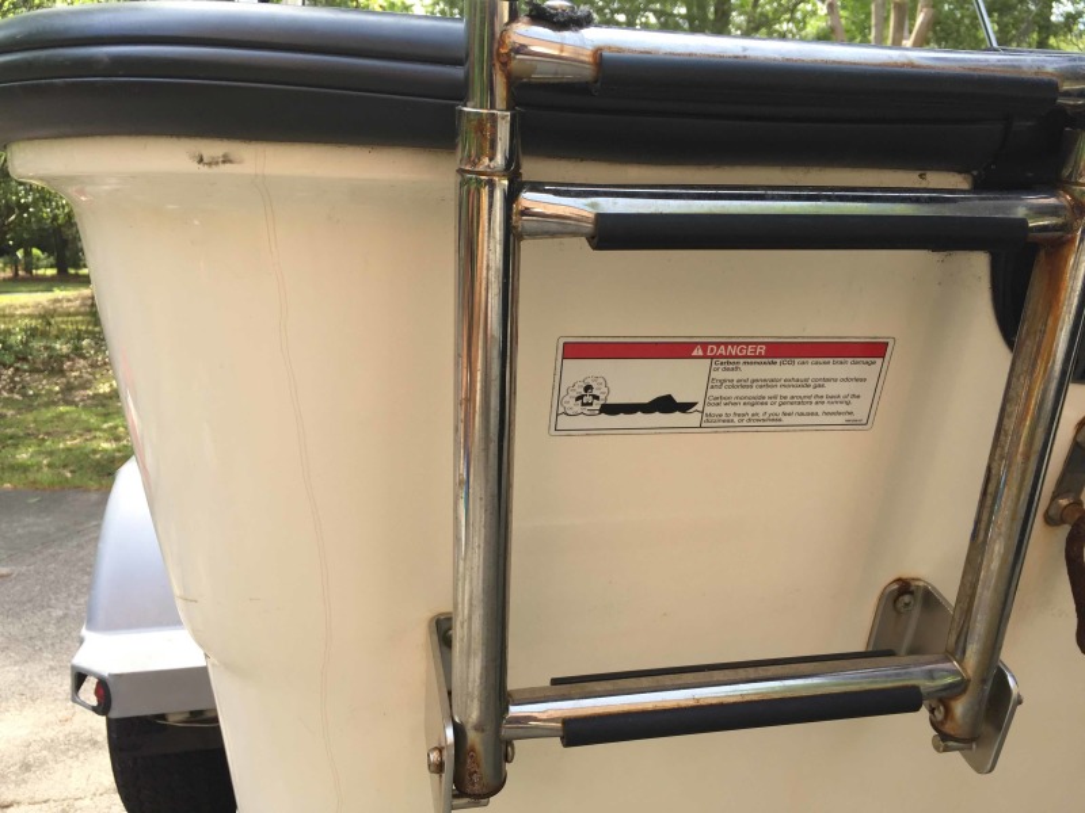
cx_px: 542
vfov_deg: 48.2
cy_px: 406
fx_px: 909
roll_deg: +0.9
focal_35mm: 29
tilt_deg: -9.0
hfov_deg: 61.7
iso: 32
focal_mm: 4.15
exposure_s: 1/255
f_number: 2.2
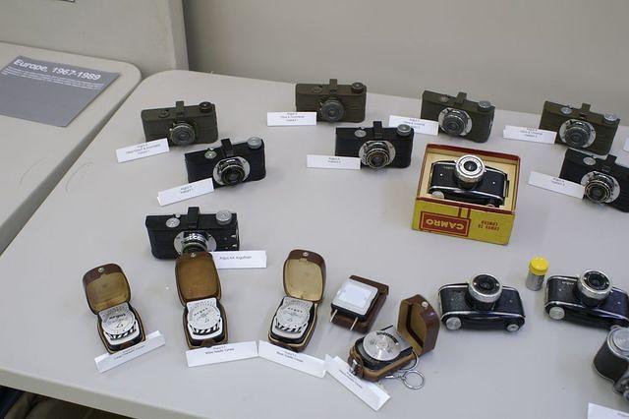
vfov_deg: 34.2
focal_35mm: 39
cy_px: 210
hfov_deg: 49.6
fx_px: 681
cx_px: 314
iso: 400
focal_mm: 26
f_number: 4.5
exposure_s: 1/50
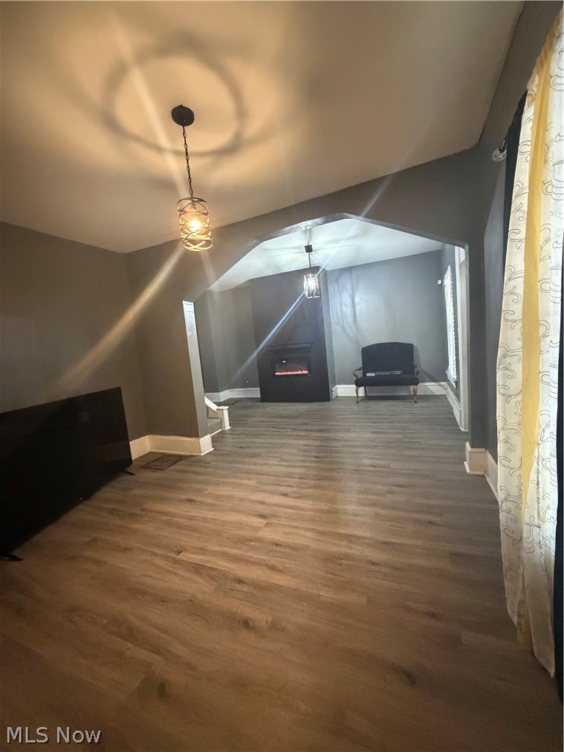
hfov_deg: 85.7
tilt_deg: -6.9
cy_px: 376
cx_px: 282
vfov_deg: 102.1
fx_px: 304
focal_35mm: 14
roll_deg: +5.6
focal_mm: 2.22
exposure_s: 1/60
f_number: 2.2
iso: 1250
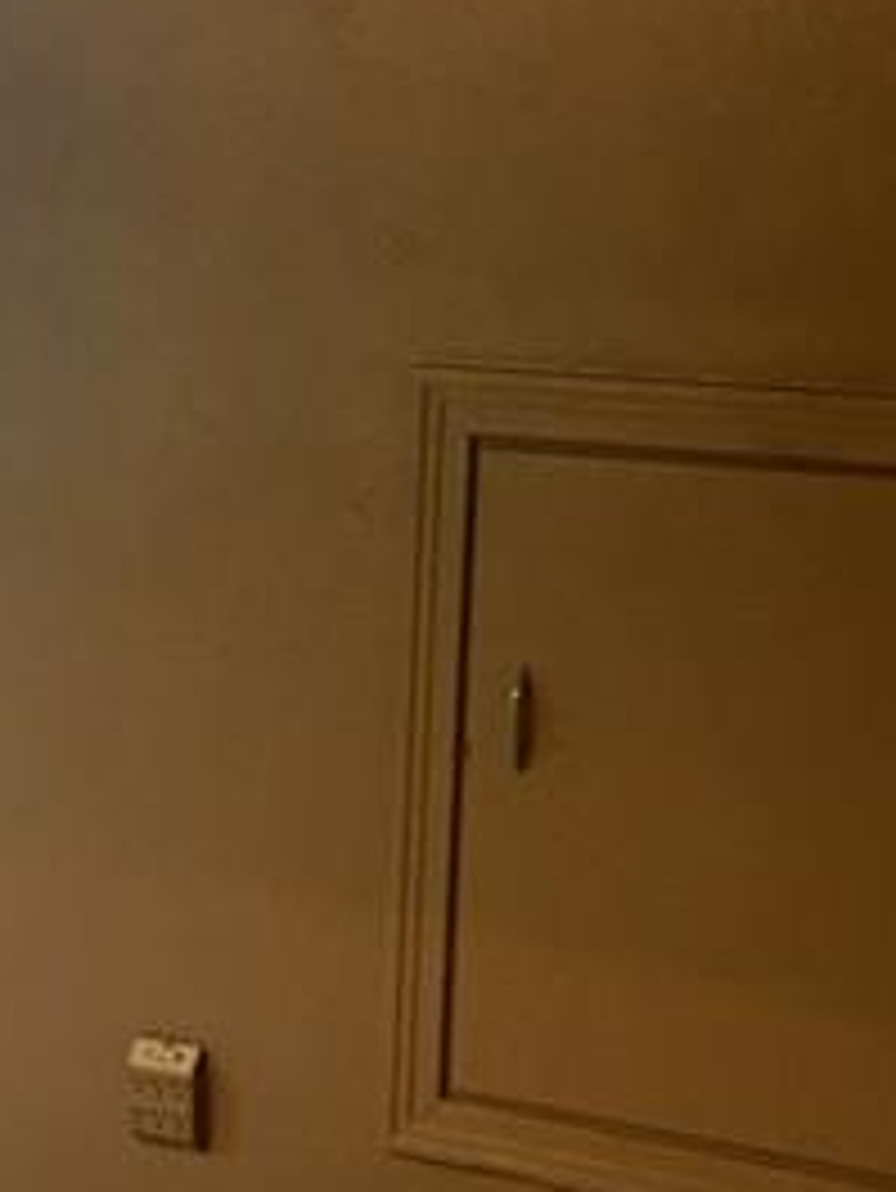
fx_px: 2897
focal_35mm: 84
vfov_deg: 23.2
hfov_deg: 17.0
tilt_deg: -13.3
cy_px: 733
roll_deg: -0.1
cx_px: -95
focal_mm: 4.15
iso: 100
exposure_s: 1/10
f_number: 2.2
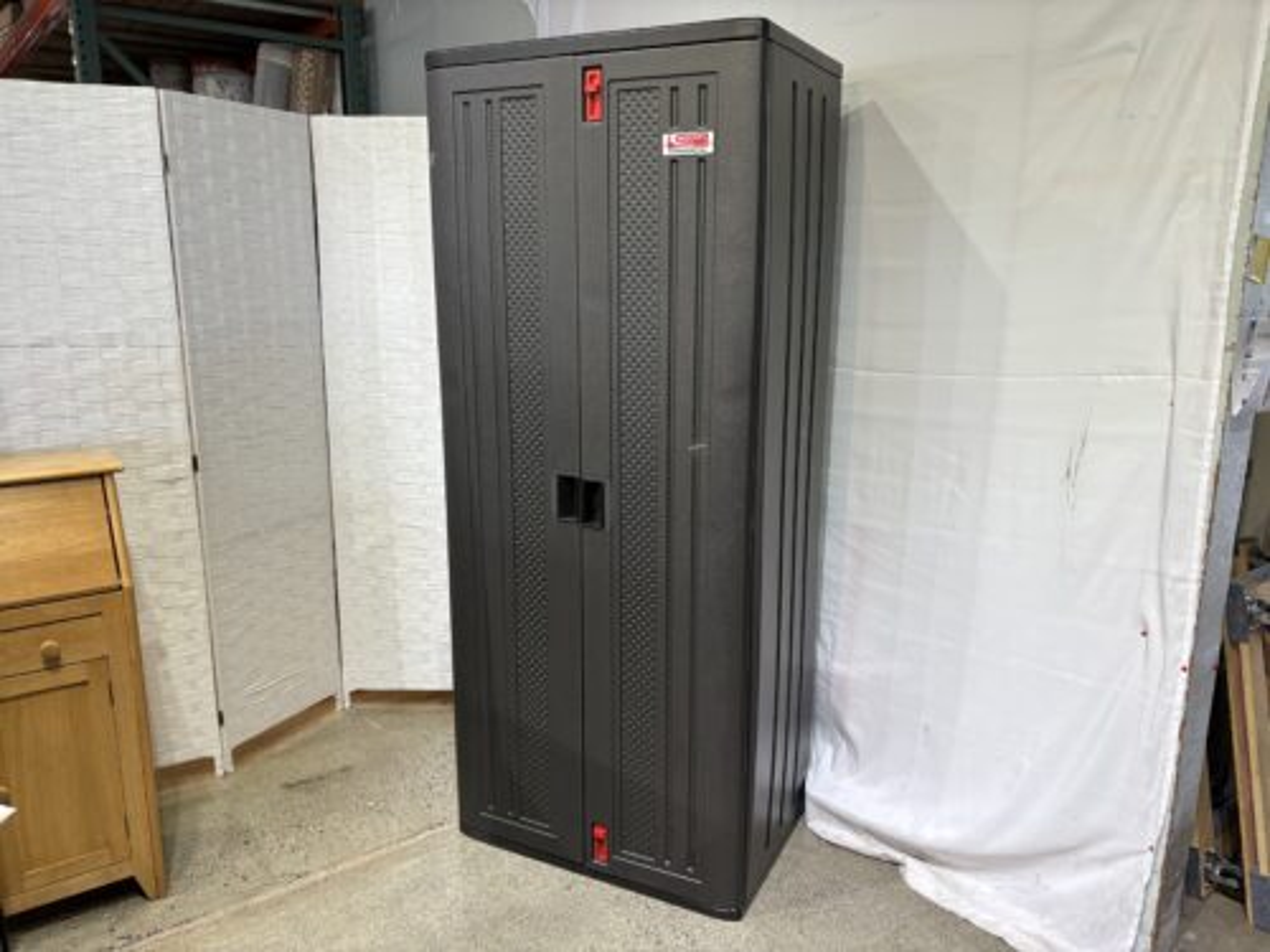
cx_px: 635
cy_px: 476
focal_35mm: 26
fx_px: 954
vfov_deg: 53.1
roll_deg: -0.3
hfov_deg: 67.3
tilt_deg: -12.6
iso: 100
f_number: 1.6
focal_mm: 5.96
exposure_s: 1/120
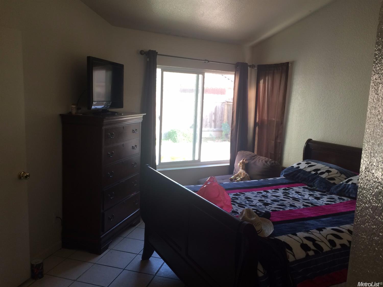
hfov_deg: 61.7
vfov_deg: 48.2
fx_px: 321
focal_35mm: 29
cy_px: 144
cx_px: 192
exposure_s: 1/30
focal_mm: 4.15
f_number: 2.2
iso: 40
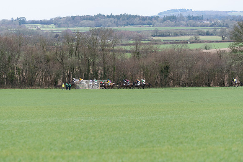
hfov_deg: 6.9
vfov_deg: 4.6
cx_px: 122
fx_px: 2025
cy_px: 81
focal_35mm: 300
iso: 500
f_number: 4
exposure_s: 1/1250
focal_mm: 200
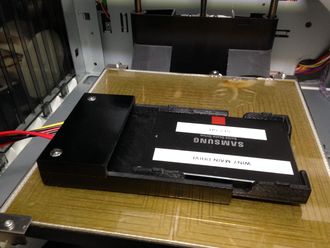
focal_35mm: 33
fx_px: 315
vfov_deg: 42.9
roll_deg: +0.8
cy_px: 124
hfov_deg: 55.4
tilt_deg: -34.9
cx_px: 165
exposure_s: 1/20
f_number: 2.4
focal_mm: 4.12
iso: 200
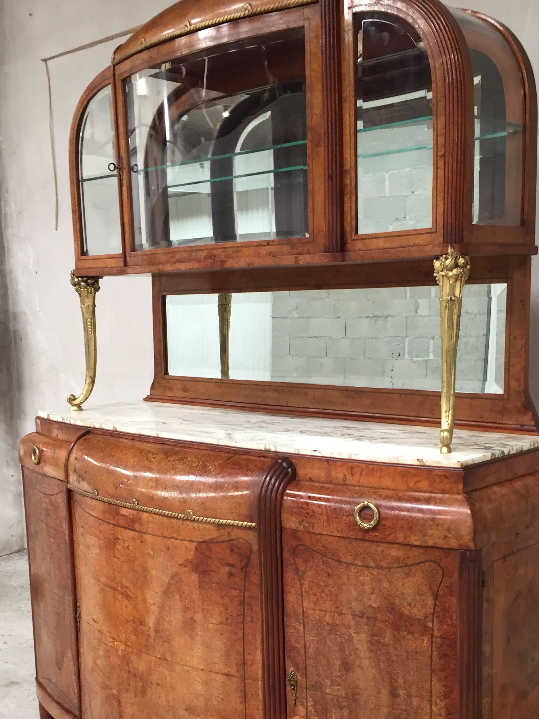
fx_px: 893
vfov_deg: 43.3
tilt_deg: -9.4
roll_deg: +1.1
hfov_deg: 33.6
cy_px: 473
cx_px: 287
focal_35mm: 43
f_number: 2.2
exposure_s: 1/33
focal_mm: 4.15
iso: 100
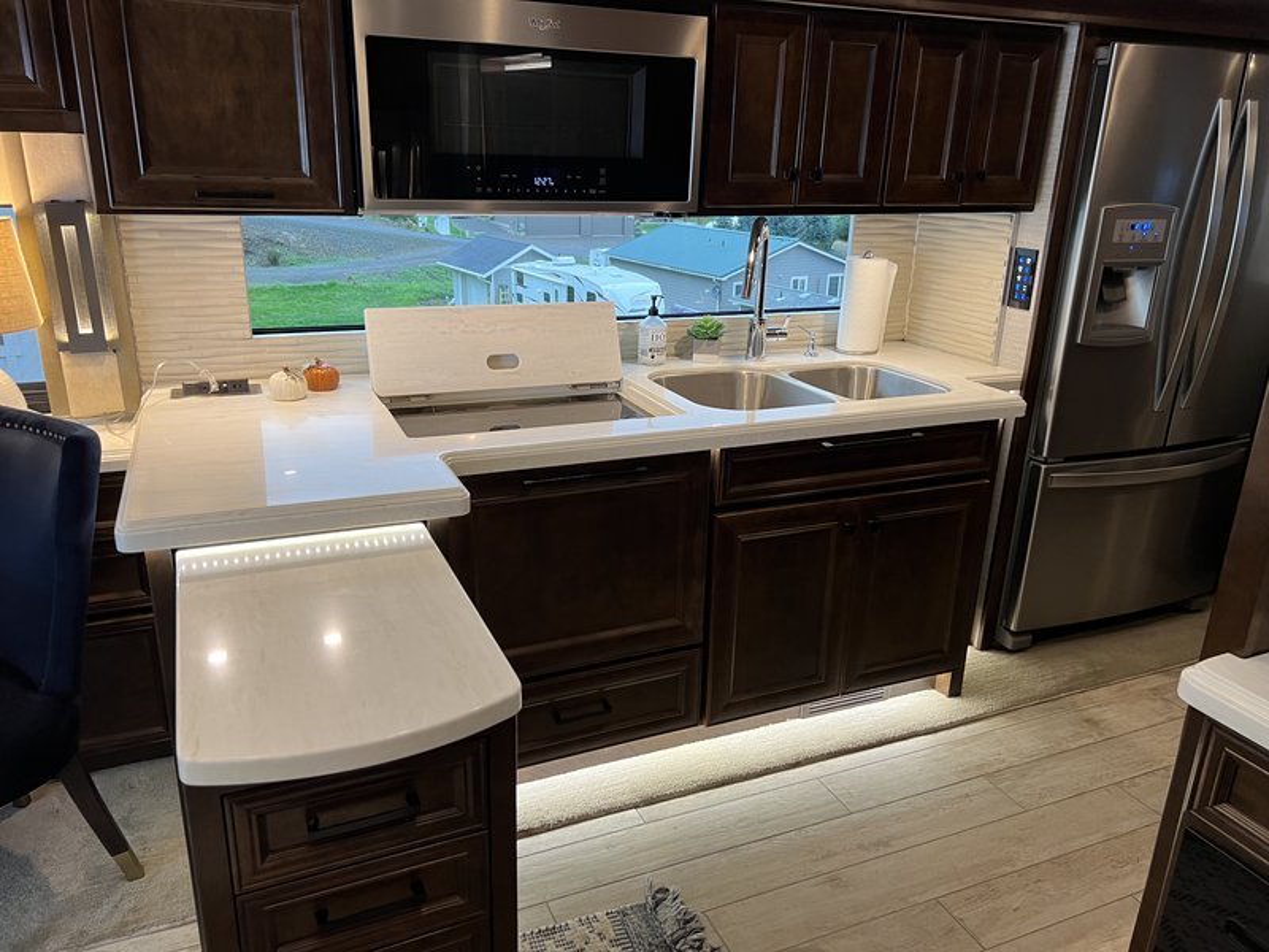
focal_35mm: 26
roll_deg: -1.2
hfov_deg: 67.3
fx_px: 953
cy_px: 476
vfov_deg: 53.1
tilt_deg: -18.5
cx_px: 634
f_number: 1.5
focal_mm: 5.7
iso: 80
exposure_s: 1/50
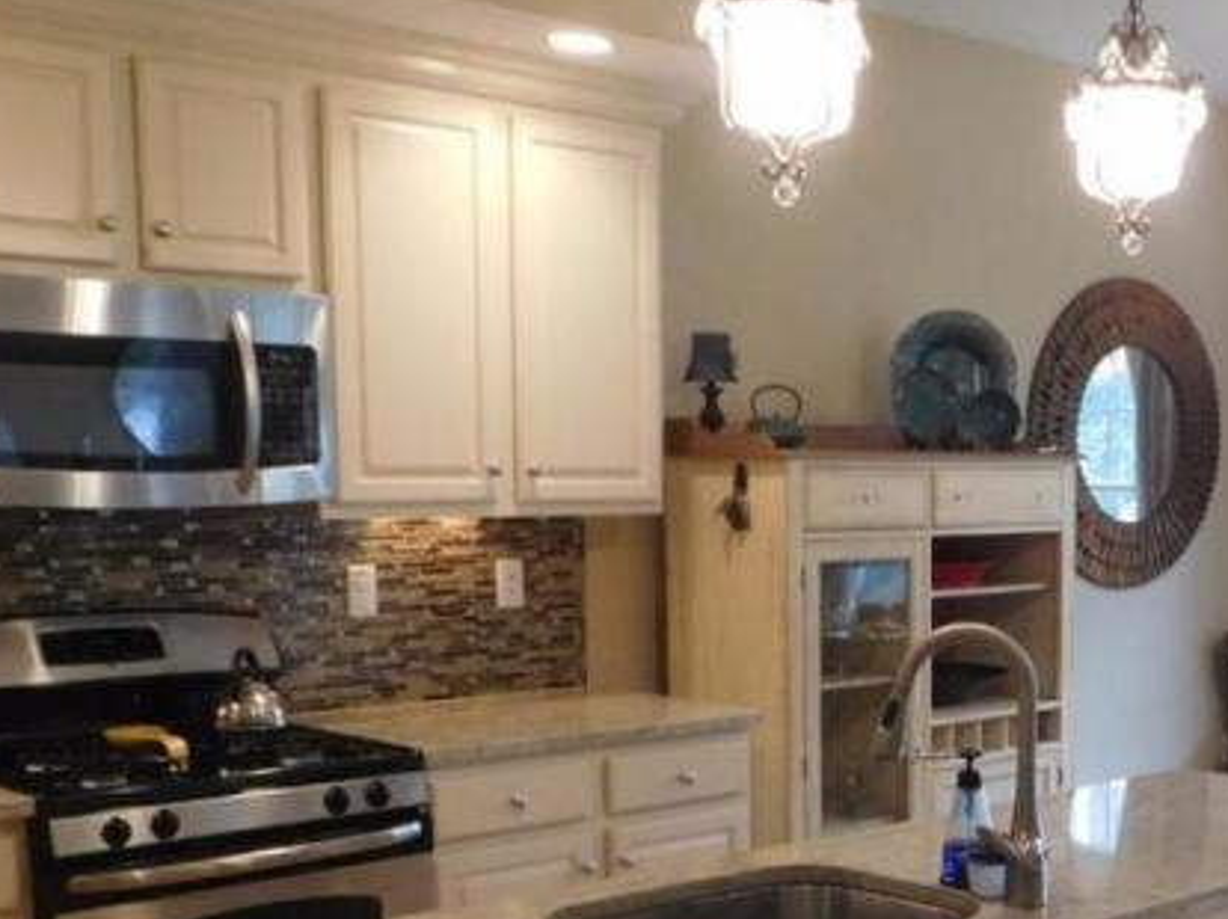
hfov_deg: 31.8
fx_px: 2021
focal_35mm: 57
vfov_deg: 25.0
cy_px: 789
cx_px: 1152
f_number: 3
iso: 320
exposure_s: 1/30
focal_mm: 4
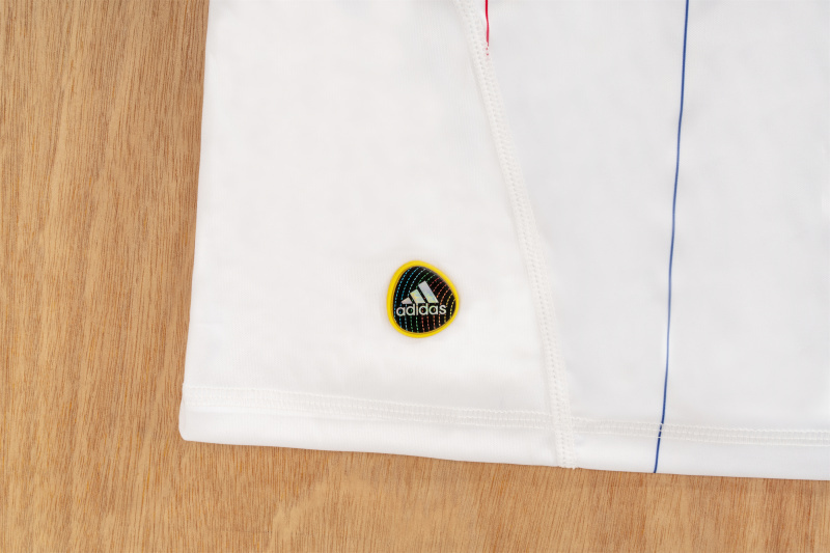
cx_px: 415
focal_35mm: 55
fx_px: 1268
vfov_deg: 24.6
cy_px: 276
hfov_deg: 36.3
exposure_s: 1/125
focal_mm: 55
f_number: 11
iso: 100
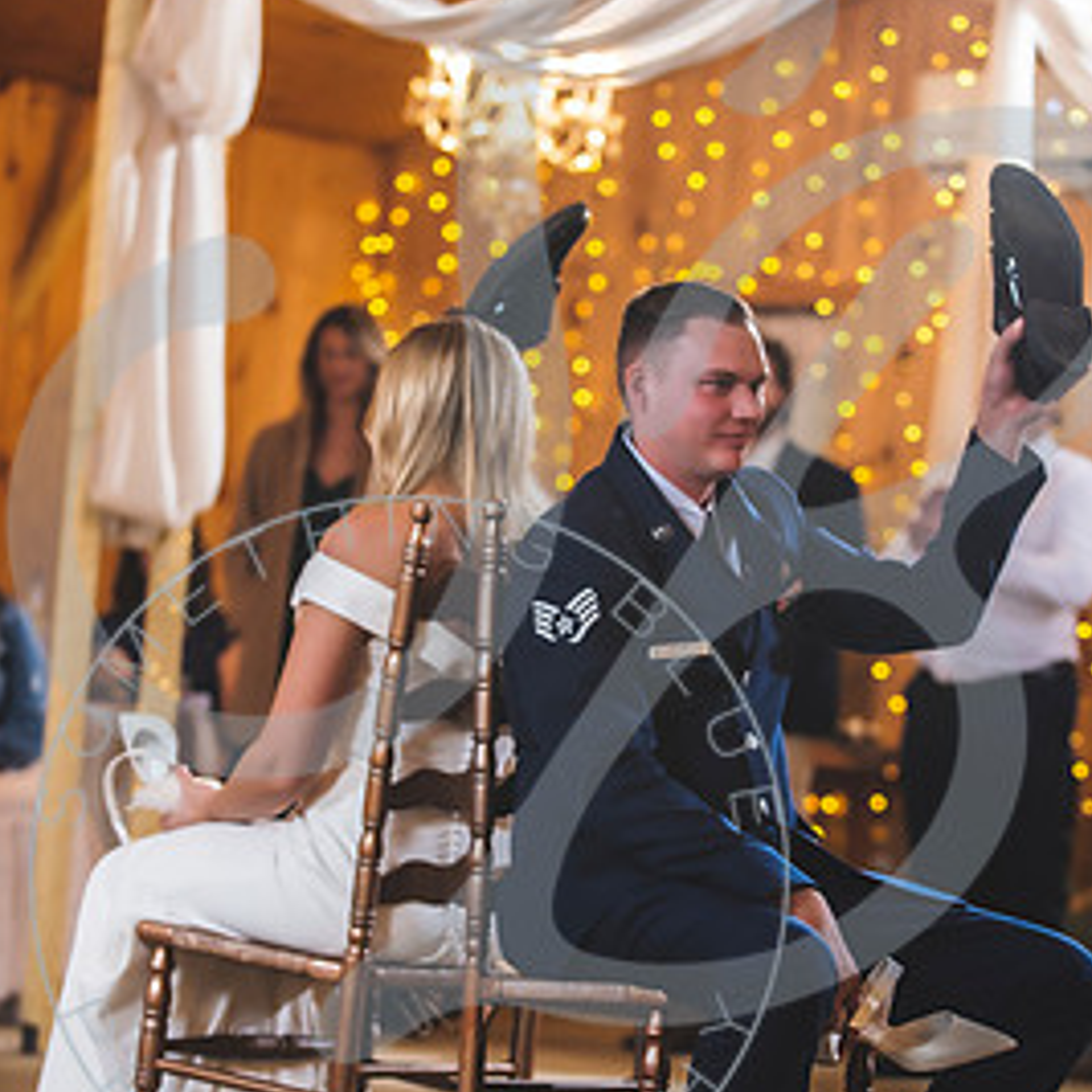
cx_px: 593
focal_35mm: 129
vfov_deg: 13.5
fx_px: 4604
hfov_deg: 13.5
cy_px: 564
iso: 1000
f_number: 2.8
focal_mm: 90
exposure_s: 1/200
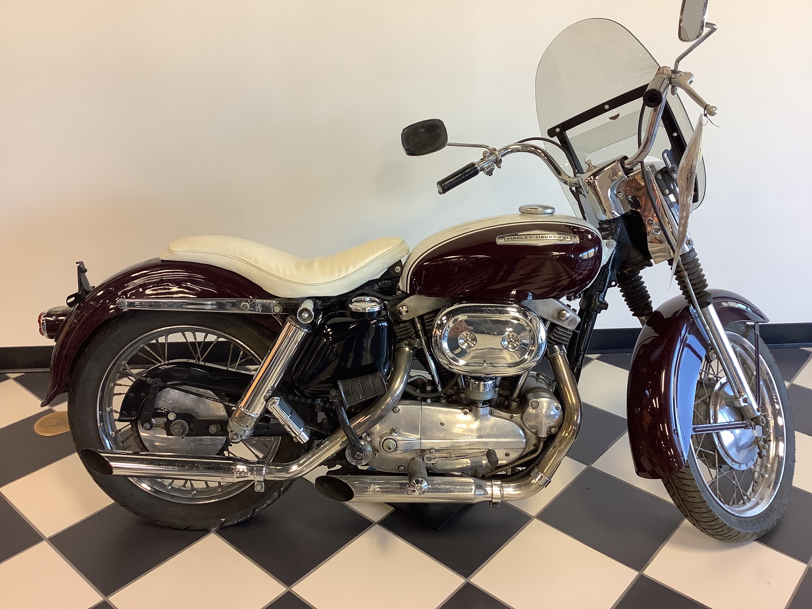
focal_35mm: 31
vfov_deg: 45.4
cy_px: 304
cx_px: 406
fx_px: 727
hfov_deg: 58.4
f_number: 2.4
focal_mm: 3.3
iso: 64
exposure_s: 1/60
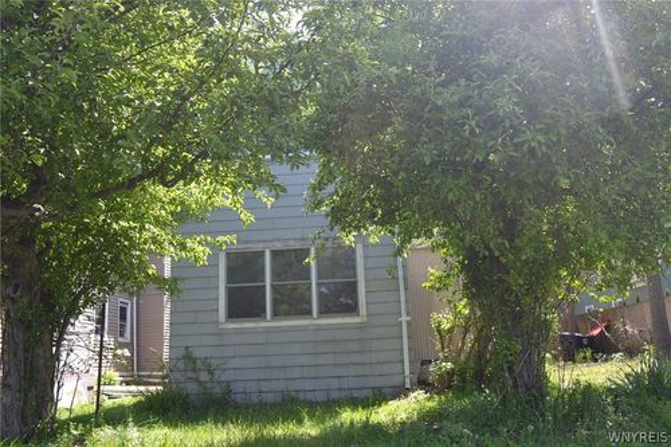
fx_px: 559
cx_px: 336
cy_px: 224
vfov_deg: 43.6
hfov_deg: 61.9
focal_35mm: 30
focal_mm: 20
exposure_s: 1/125
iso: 125
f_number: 5.6
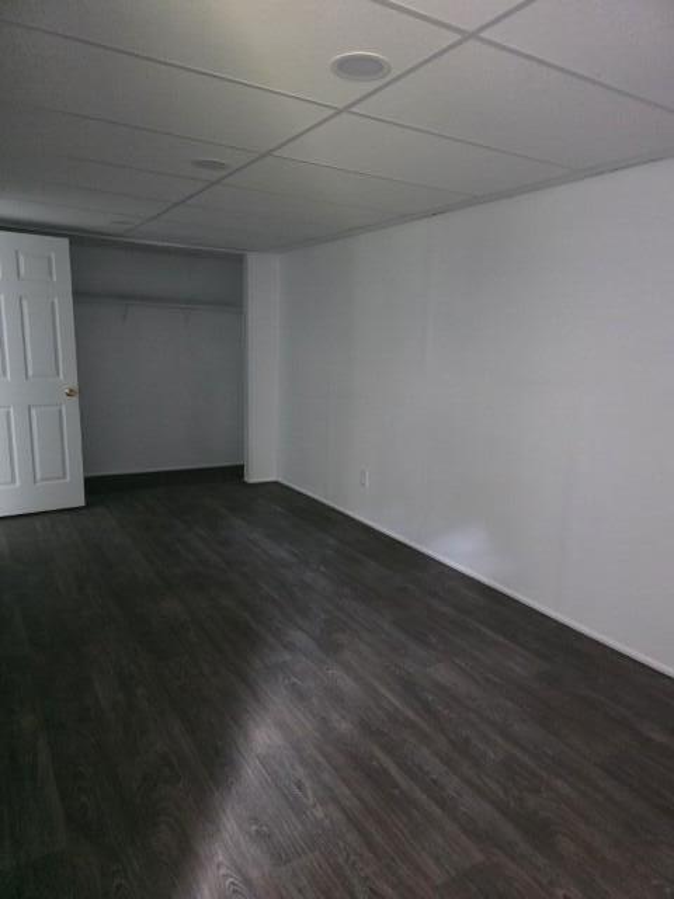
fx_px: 597
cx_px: 337
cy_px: 450
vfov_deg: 73.9
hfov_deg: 58.9
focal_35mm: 23
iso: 2000
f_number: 1.7
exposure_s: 1/60
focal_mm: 6.3
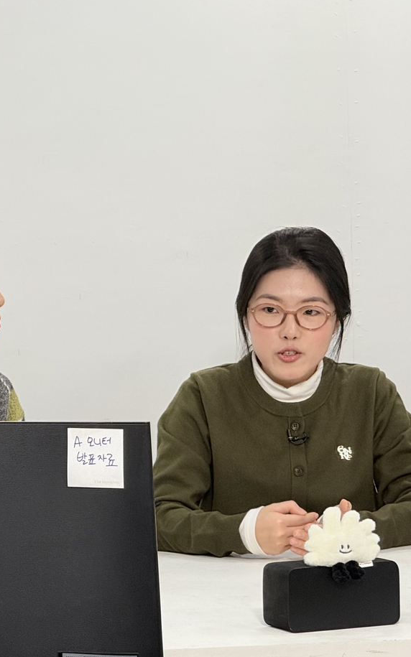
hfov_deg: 6.6
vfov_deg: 10.5
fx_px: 3584
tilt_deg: -3.9
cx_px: 291
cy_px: 348
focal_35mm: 200
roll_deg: +1.0
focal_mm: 15.66
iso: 64
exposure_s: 1/120
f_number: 2.8
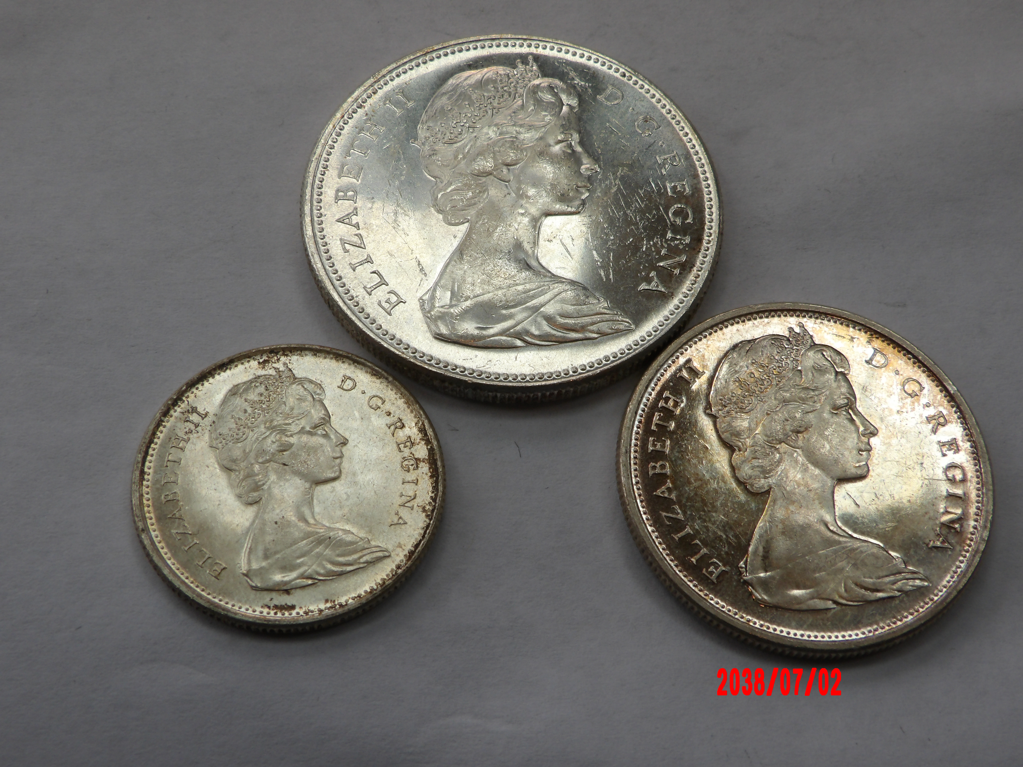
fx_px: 1241
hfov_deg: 44.8
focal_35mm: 42
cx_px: 512
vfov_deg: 34.3
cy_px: 384
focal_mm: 7.6
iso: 100
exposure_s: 1/129
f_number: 4.9
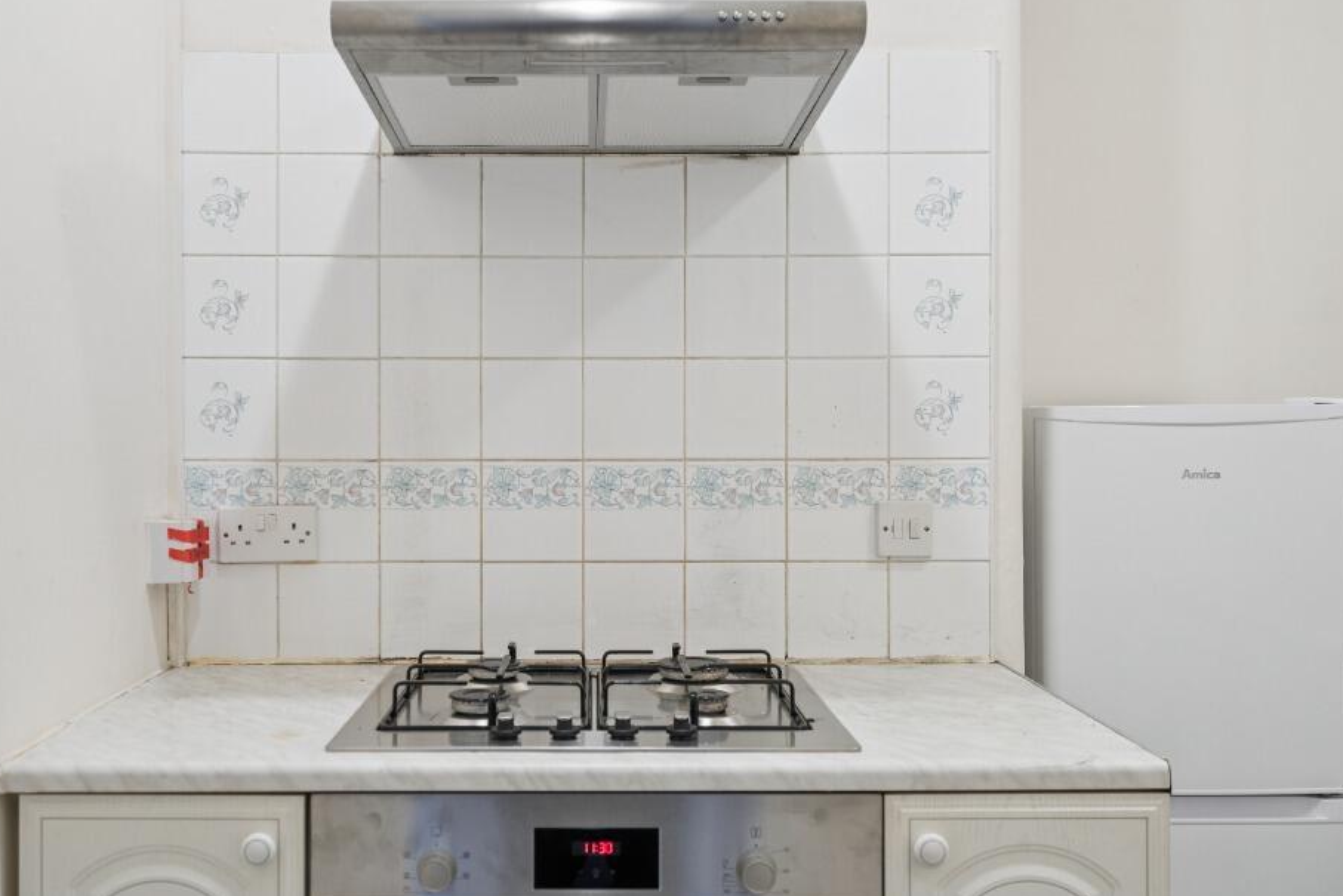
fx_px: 1306
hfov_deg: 54.3
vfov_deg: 37.9
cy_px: 449
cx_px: 594
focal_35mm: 35
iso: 800
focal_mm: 31
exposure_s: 1/30
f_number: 4
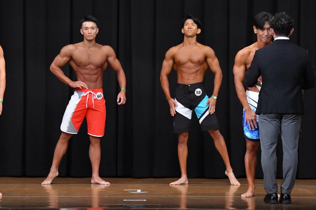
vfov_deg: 5.7
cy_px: 105
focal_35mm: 240
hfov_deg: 8.6
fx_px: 2106
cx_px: 158
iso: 8000
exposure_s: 1/400
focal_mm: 160
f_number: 5.6
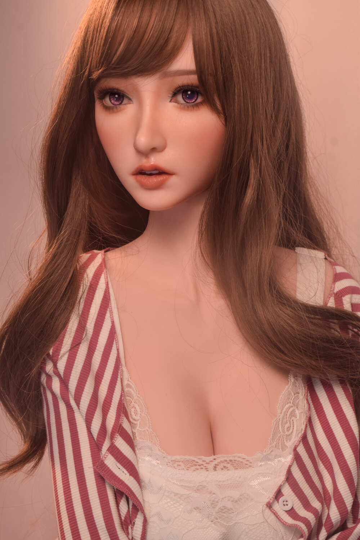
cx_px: 180
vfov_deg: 26.0
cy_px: 270
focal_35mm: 78
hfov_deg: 17.5
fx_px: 1170
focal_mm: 52
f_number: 10
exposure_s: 1/80
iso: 500
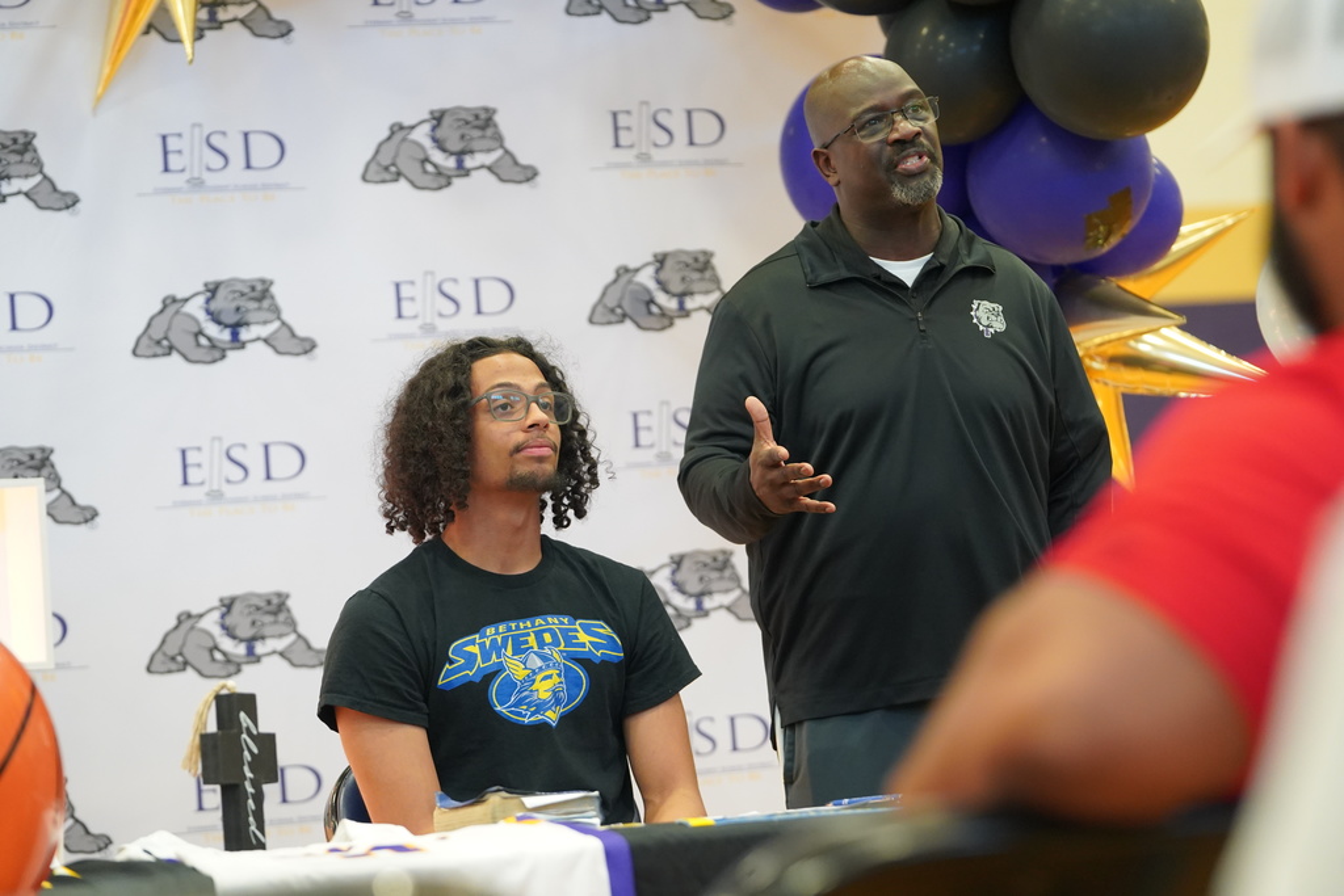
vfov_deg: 10.0
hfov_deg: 15.0
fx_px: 5115
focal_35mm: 137
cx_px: 672
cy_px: 448
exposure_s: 1/160
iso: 4000
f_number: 4
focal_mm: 137
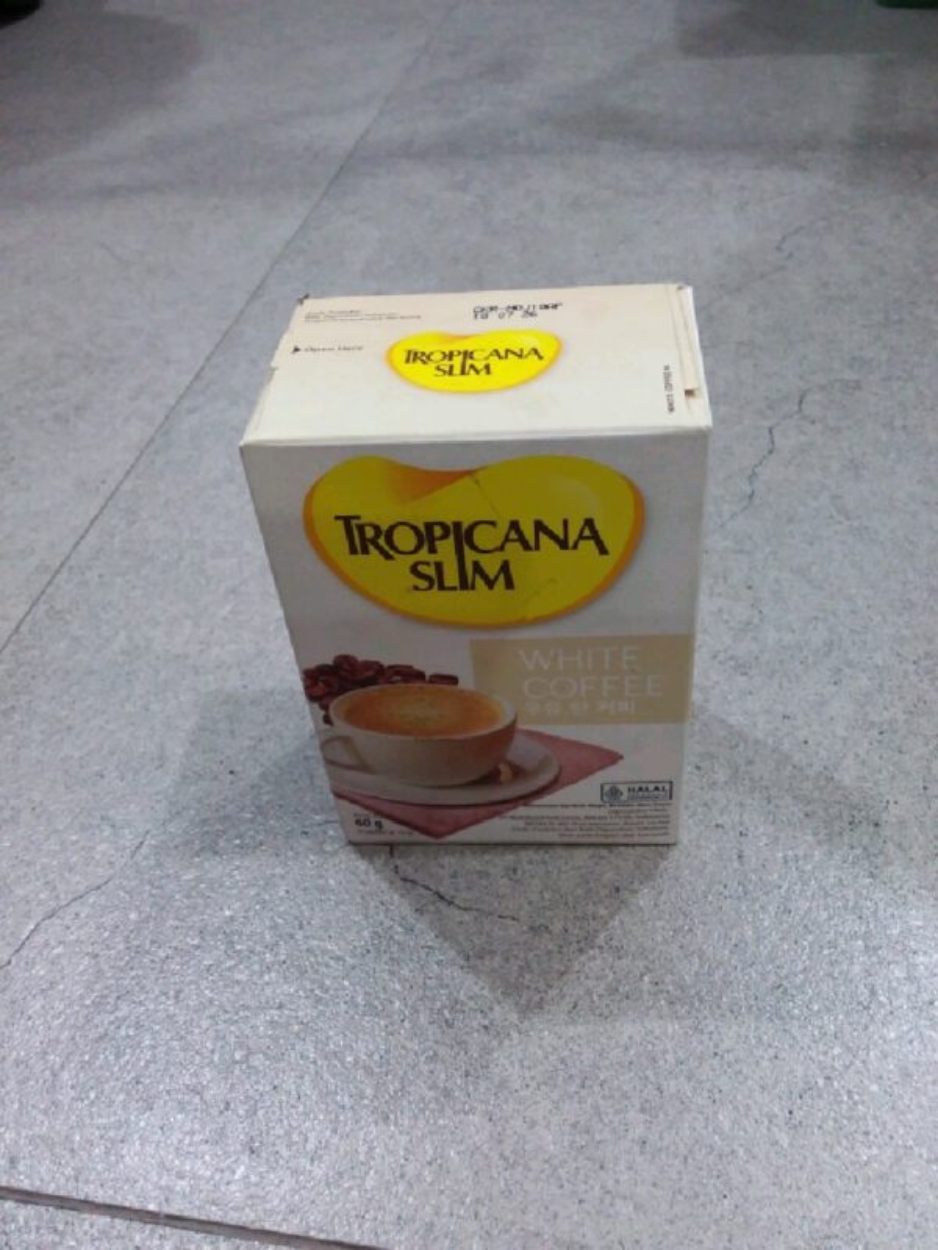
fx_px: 976
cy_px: 625
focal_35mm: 27
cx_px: 469
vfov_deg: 65.3
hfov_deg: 51.4
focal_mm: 2.91
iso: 109
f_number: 1.9
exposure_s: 1/15
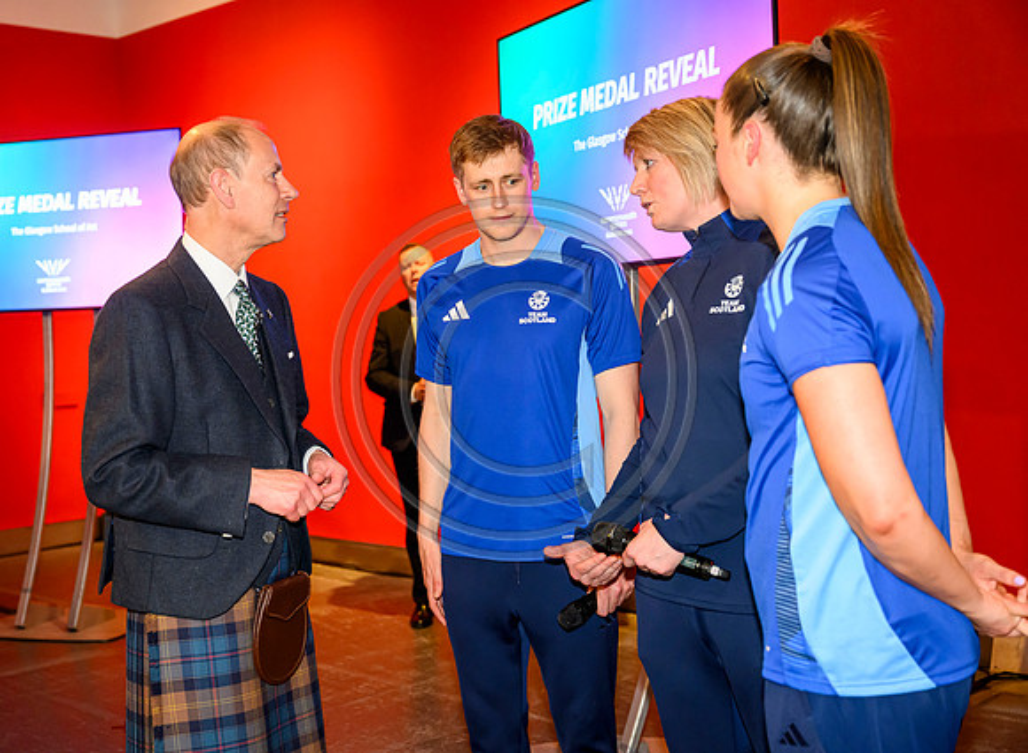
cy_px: 376
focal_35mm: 45
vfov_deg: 31.9
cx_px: 462
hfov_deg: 42.5
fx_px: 1319
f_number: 3.5
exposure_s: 1/125
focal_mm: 42
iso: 3200
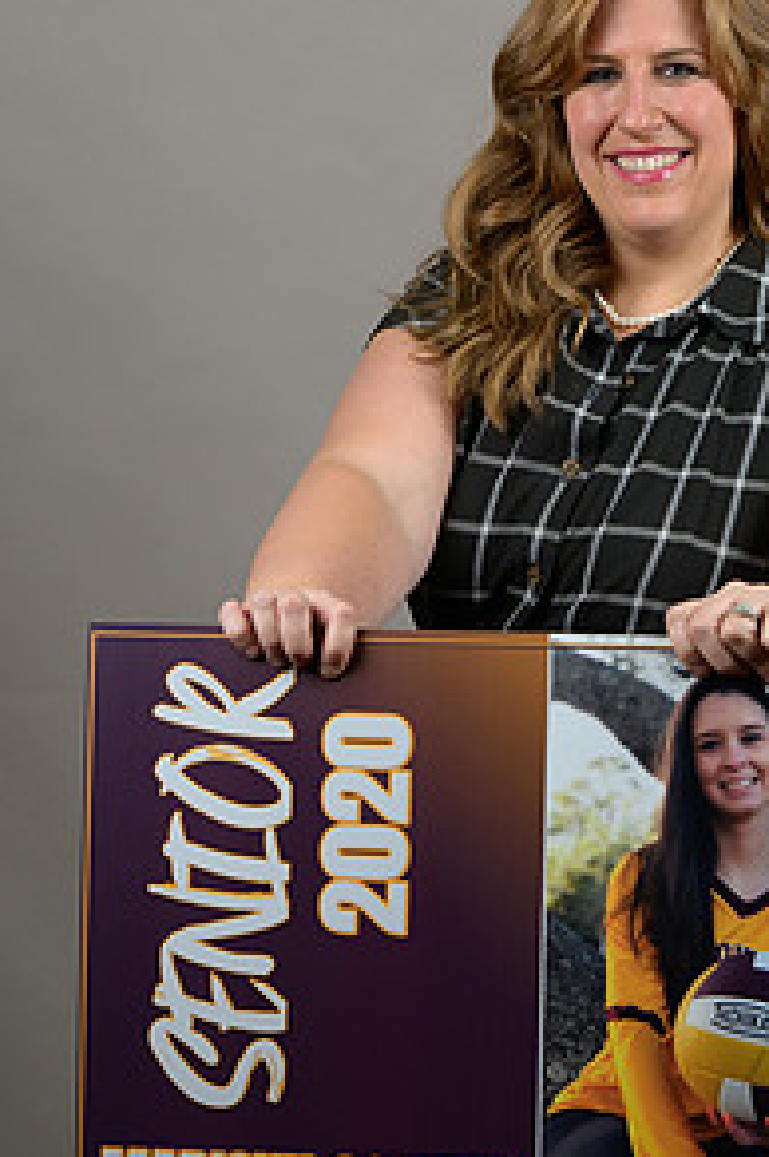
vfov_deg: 18.9
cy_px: 578
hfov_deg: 12.6
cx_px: 591
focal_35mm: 108
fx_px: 3468
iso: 1000
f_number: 6.3
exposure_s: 1/160
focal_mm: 70
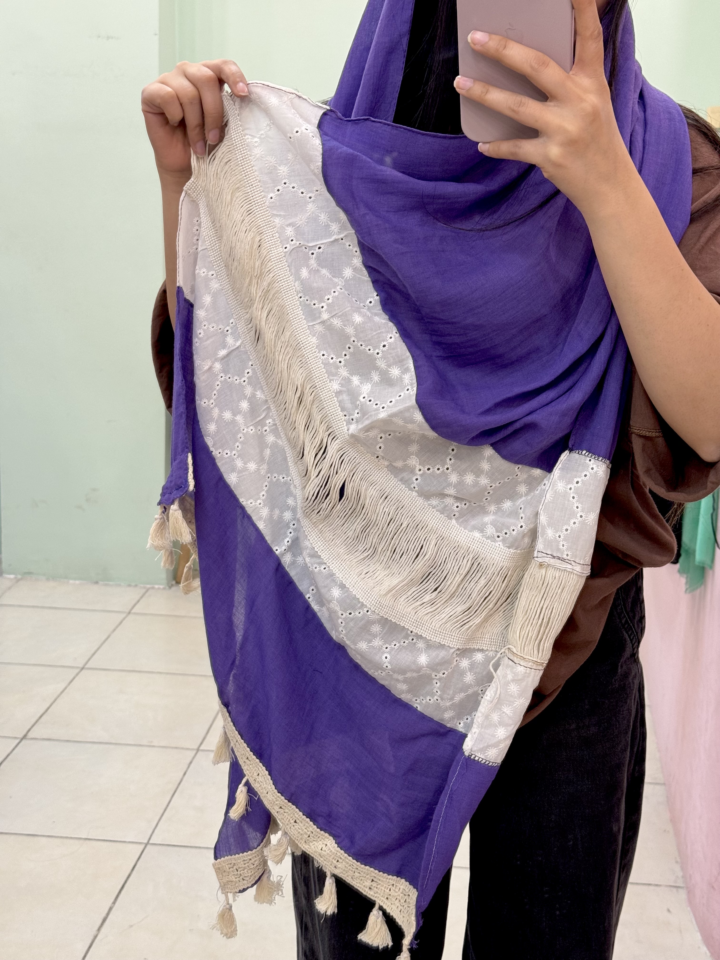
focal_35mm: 48
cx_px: 360
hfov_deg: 30.3
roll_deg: +0.1
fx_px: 1331
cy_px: 480
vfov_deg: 39.7
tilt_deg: -25.8
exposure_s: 1/50
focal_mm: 6.76
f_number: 1.78
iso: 64
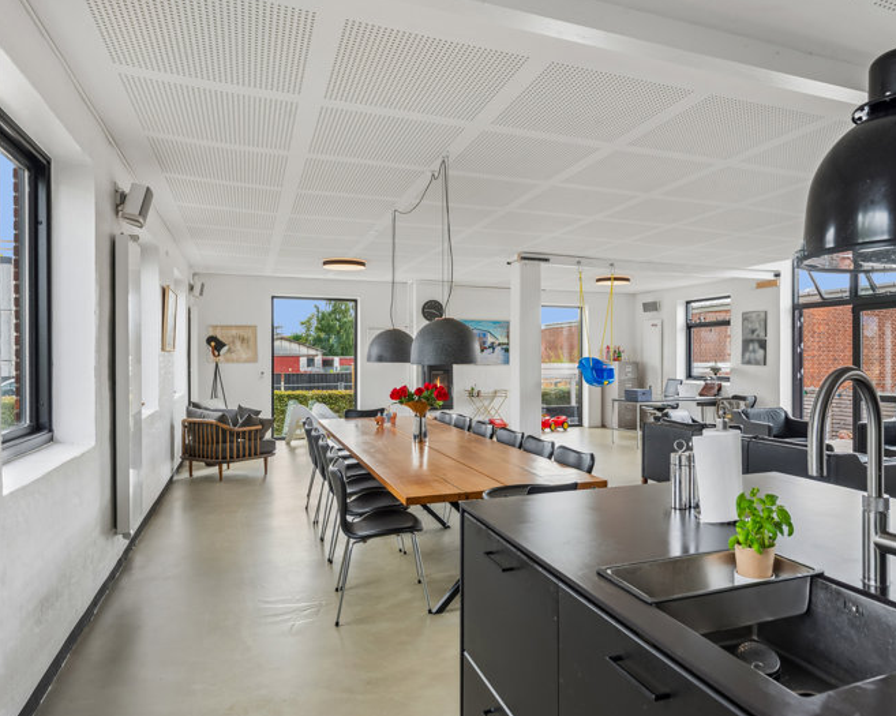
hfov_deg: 69.9
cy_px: 358
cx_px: 520
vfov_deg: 58.7
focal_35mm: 24
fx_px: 636
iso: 200
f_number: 10
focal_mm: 21
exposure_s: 1/5
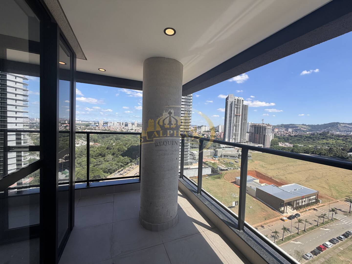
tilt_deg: -0.2
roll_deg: -2.9
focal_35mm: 14
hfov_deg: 102.1
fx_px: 142
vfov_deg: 85.7
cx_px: 176
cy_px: 132
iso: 32
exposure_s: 1/770
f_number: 2.2
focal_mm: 2.22
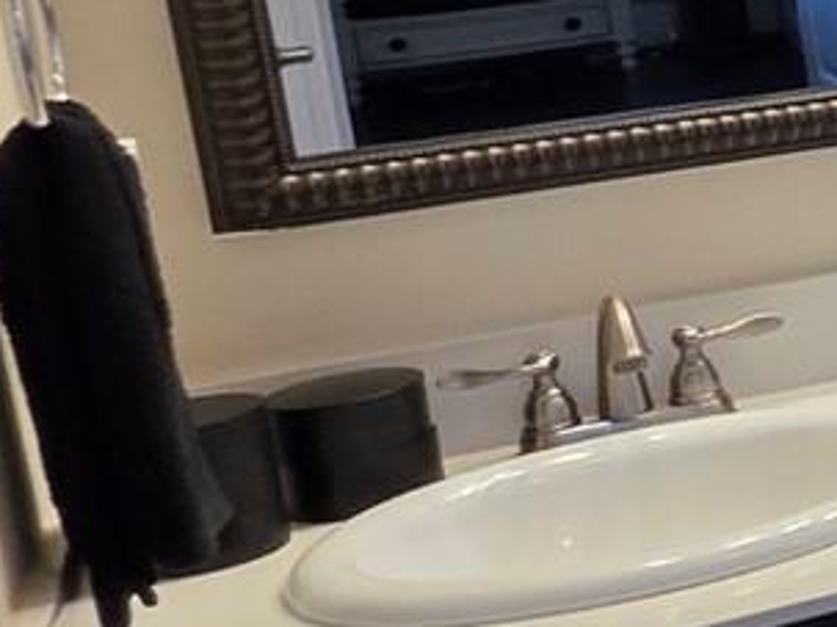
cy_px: -11
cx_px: 2478
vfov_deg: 16.4
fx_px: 2127
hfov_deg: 11.7
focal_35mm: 88
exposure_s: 1/120
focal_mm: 2.2
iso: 125
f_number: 1.9
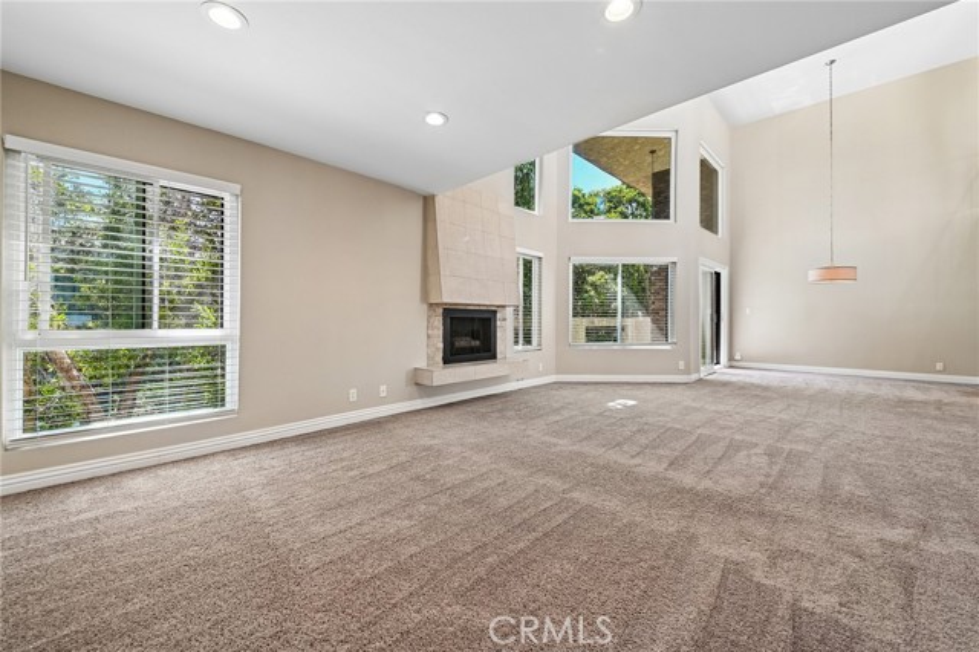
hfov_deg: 104.3
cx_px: 490
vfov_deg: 81.1
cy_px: 326
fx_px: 381
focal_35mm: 14
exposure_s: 1/10
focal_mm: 14
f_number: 8
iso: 250
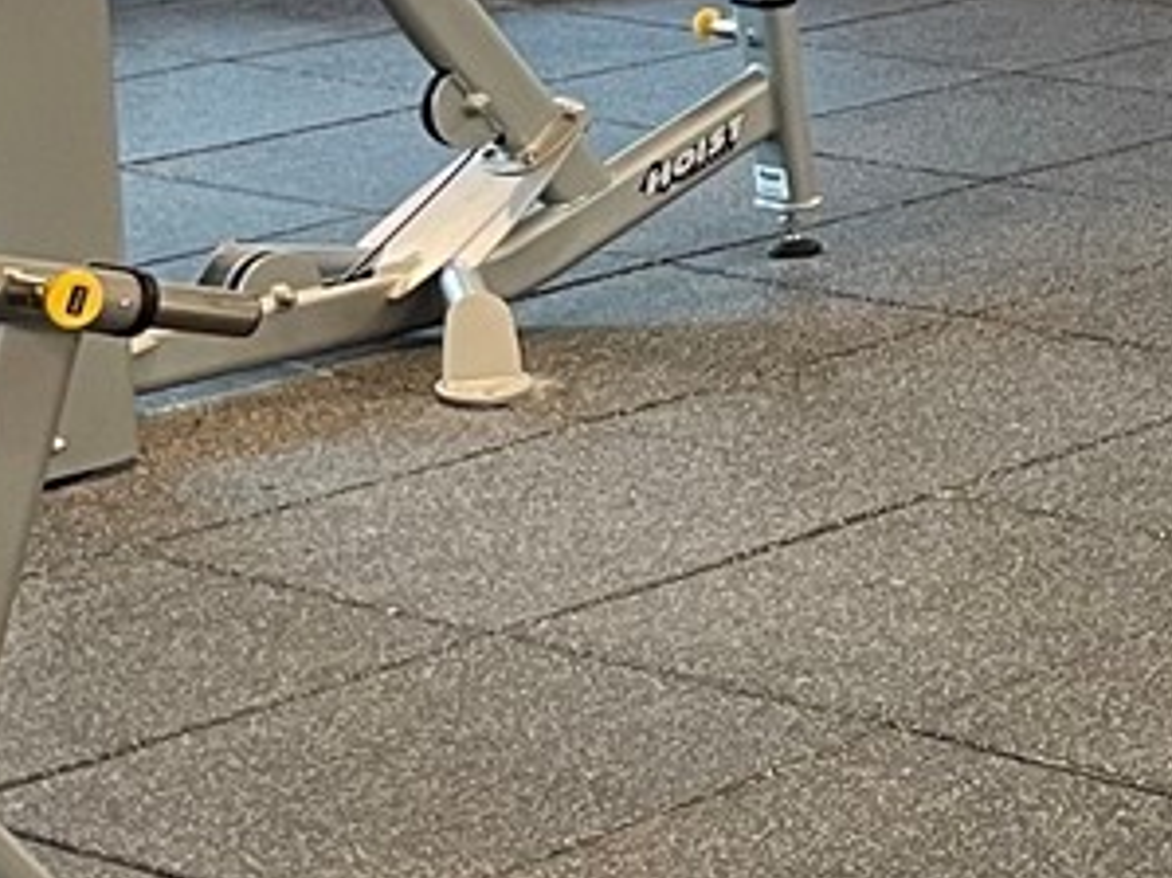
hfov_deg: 12.6
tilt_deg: -8.9
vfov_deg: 10.8
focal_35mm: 134
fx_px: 4535
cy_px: -204
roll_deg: -0.1
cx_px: 2454
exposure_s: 1/60
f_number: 1.6
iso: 100
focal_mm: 5.1
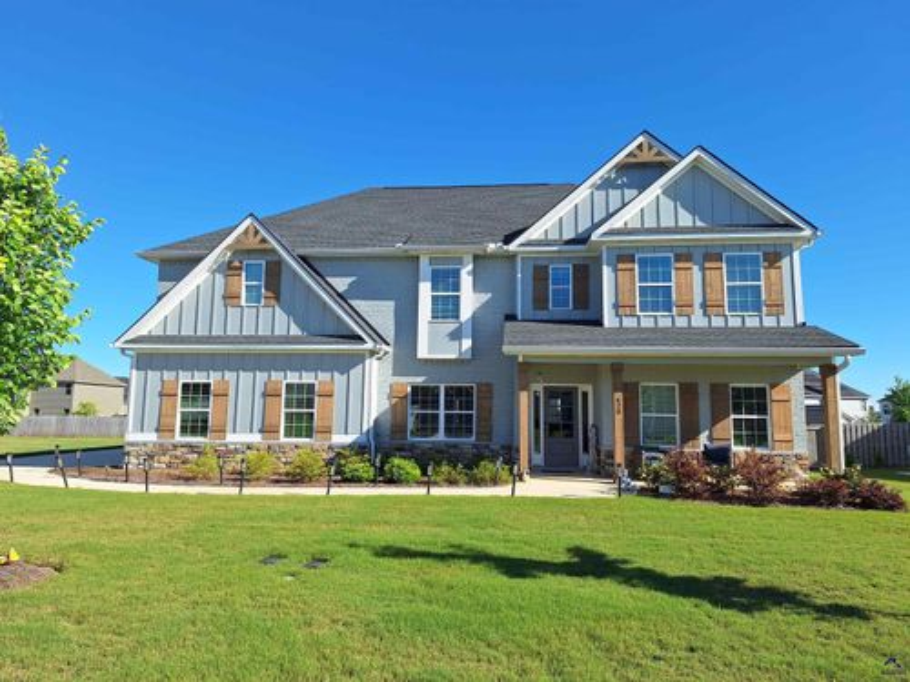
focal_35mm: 23
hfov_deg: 73.9
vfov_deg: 58.9
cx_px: 455
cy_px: 341
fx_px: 605
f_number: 1.8
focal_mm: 5.54
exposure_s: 1/2101
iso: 40
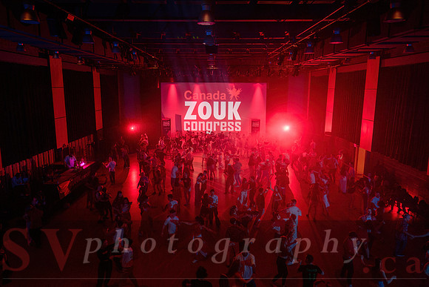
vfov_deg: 50.6
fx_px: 303
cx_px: 208
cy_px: 139
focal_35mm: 25
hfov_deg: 70.6
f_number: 3.5
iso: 1000
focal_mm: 24
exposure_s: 1/30
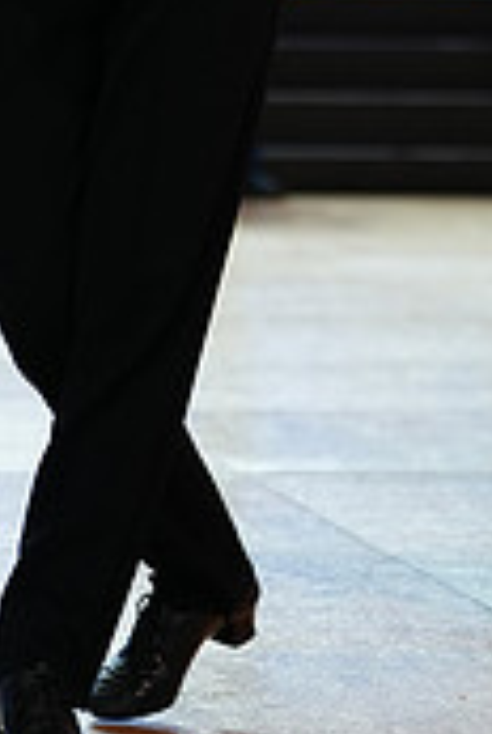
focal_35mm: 308
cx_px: -100
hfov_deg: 4.5
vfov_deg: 6.6
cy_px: -250
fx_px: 6288
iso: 640
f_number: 2.8
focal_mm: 92
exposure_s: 1/400
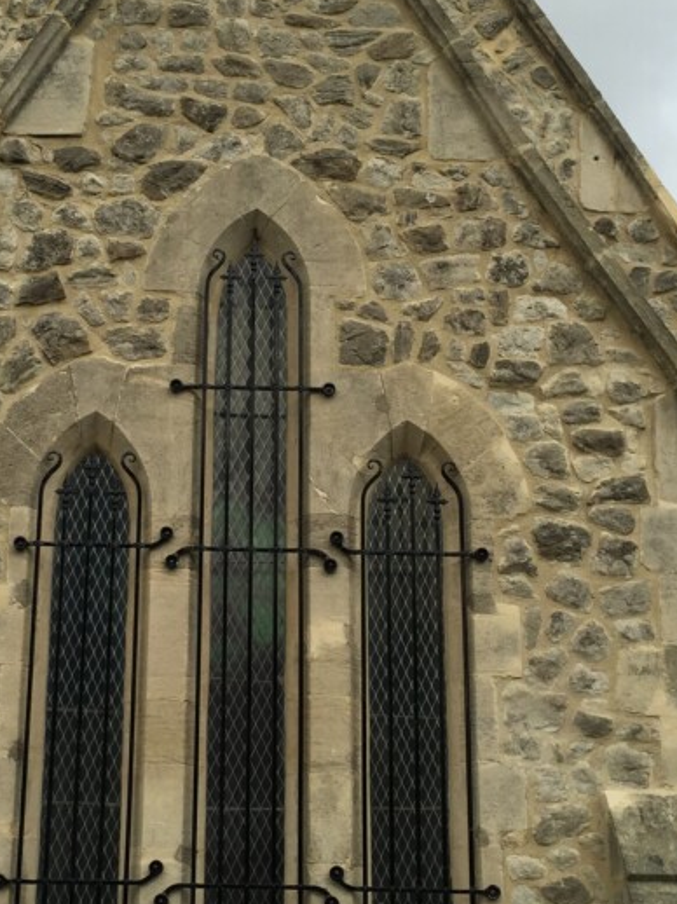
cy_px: 473
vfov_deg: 34.4
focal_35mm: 56
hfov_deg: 26.0
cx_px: 230
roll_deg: -0.8
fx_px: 1461
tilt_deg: +18.7
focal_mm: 4.15
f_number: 2.2
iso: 32
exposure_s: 1/618
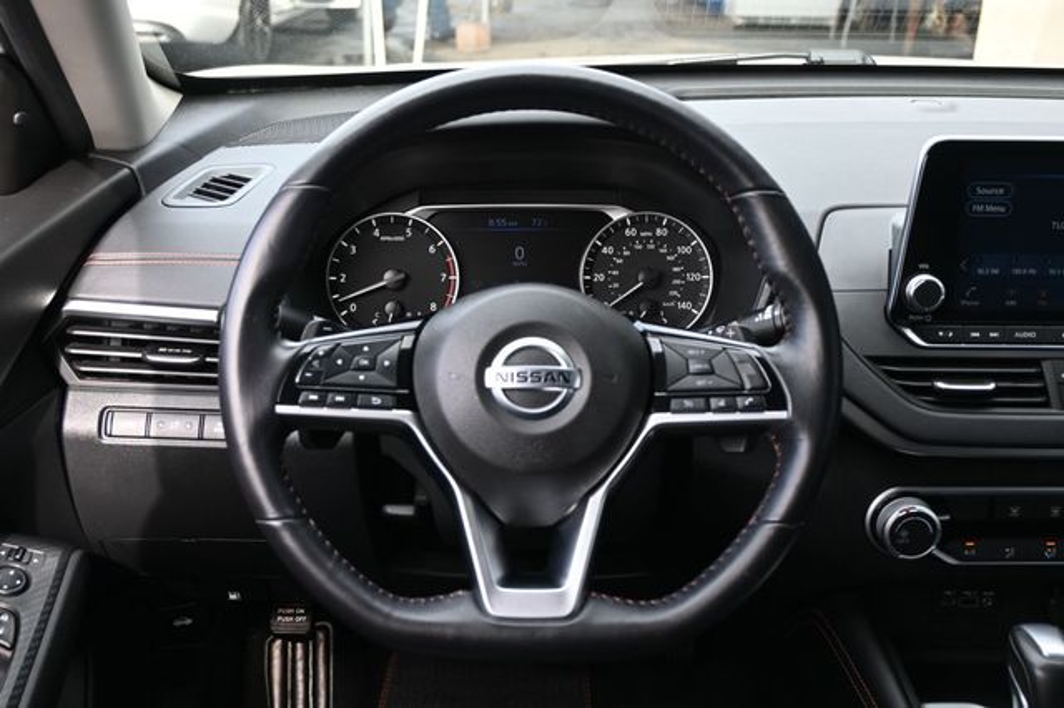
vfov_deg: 32.4
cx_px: 532
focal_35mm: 41
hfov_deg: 47.2
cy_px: 354
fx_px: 1218
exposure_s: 1/125
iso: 400
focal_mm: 27.5
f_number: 4.5
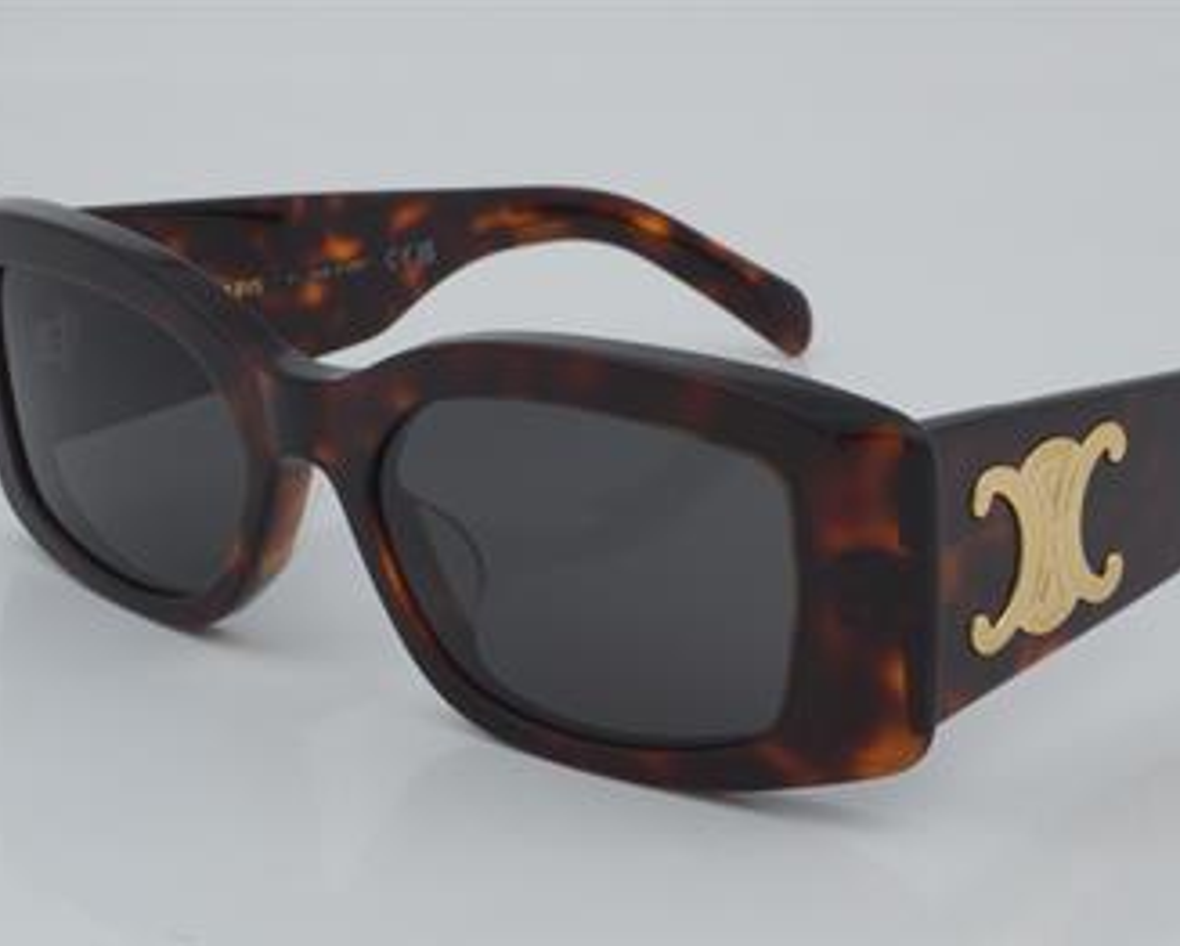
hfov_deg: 20.2
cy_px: 477
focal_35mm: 95
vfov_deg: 16.3
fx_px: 3305
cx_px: 639
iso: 100
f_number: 32
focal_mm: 55
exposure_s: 1/4
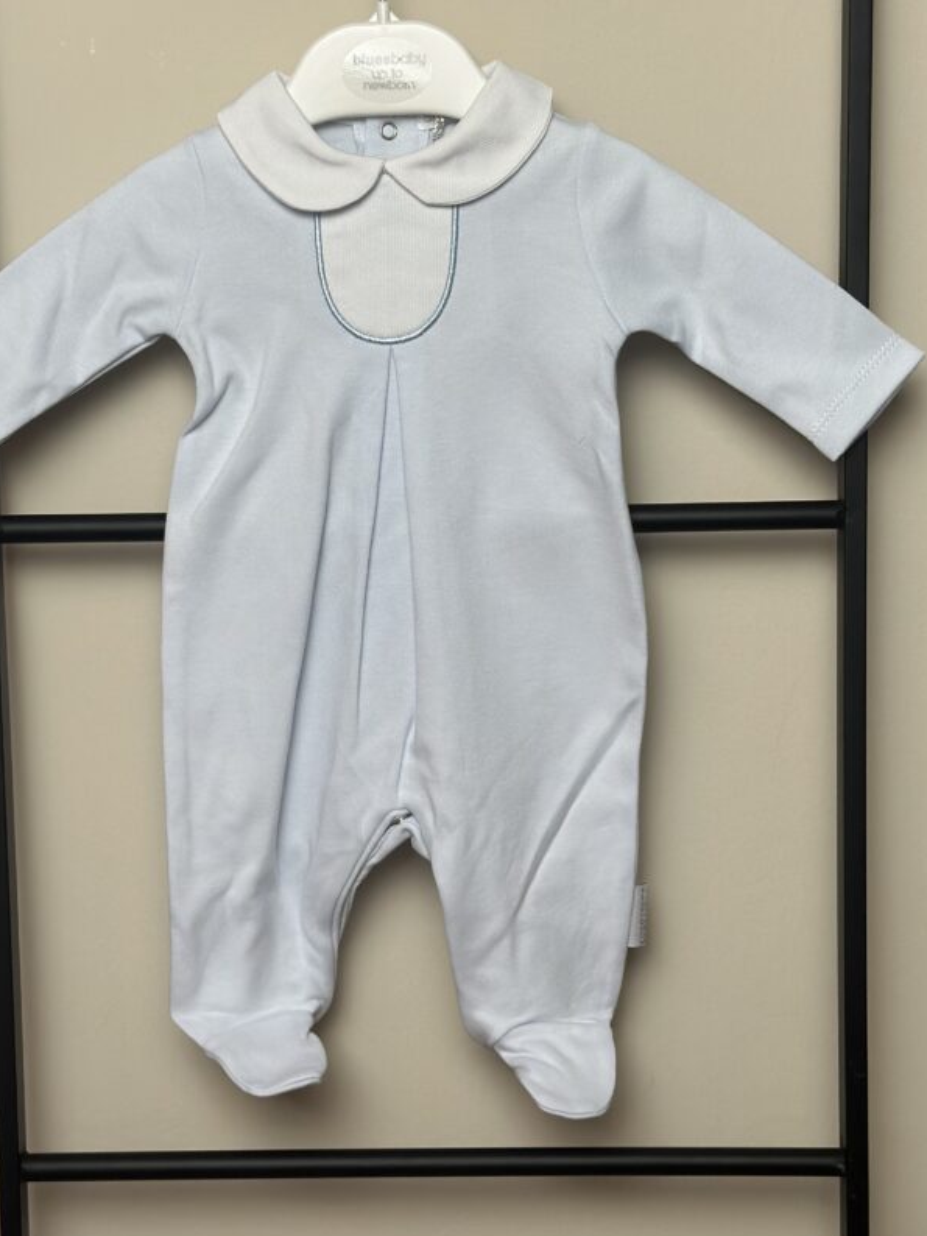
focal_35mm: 62
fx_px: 2213
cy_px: 561
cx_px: 394
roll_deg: +0.9
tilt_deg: -10.3
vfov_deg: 31.2
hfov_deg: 23.6
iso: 100
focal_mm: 6.86
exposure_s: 1/172
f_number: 1.78
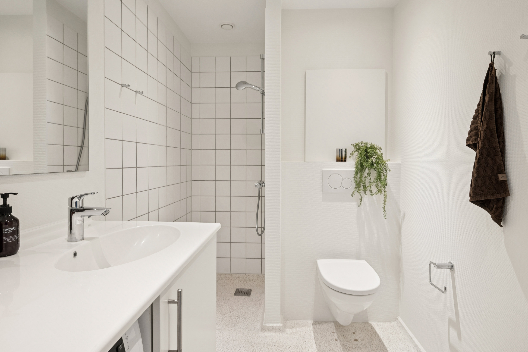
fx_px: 271
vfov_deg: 65.9
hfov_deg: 88.4
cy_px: 176
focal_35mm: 18
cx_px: 264
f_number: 9
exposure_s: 1/40
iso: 640
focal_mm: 18.5
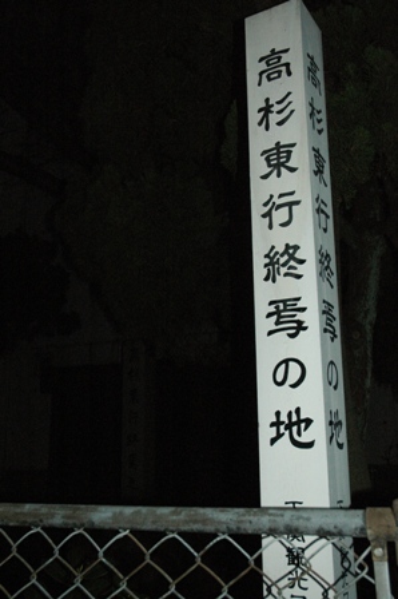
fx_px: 673
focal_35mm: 40
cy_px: 300
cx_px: 199
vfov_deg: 48.0
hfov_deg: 33.0
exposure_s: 1/60
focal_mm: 27
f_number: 5
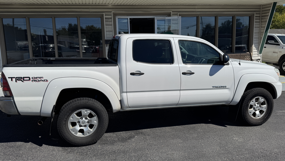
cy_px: 70
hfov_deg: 69.8
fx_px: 204
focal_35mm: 27
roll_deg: +1.9
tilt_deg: -8.8
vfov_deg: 42.8
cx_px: 139
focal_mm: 6.76
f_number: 1.78
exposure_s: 1/9009
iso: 80
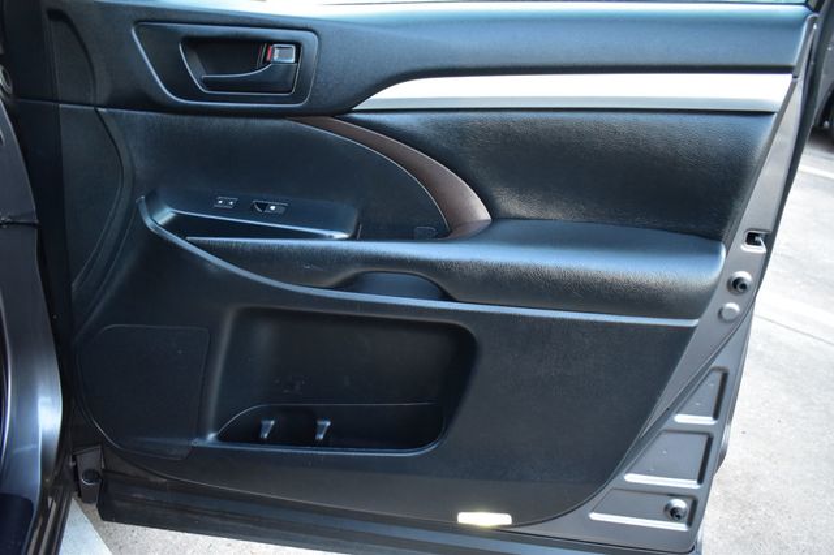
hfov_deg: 62.0
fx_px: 695
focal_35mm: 30
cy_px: 278
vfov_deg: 43.6
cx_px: 417
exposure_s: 1/13
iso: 1600
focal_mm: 20
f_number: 3.8
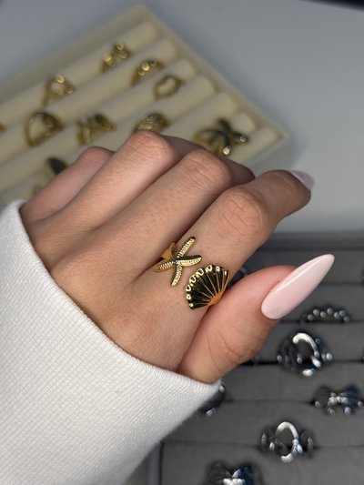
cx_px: 182
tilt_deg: -59.2
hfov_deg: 30.3
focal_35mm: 48
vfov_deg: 39.6
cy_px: 242
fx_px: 673
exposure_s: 1/119
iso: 80
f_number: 1.78
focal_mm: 6.76
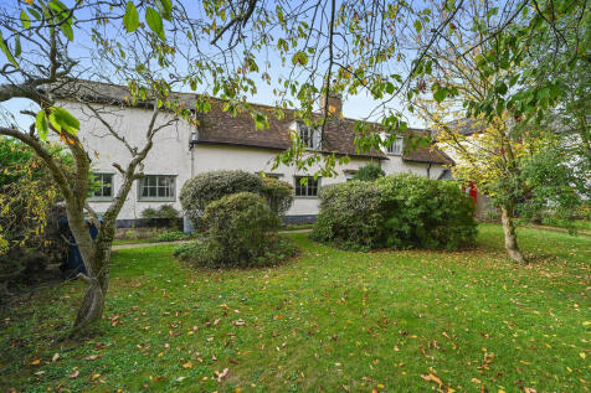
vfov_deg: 81.2
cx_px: 296
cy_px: 196
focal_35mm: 14
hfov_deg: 104.3
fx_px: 230
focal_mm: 14
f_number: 8
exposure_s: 1/400
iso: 500
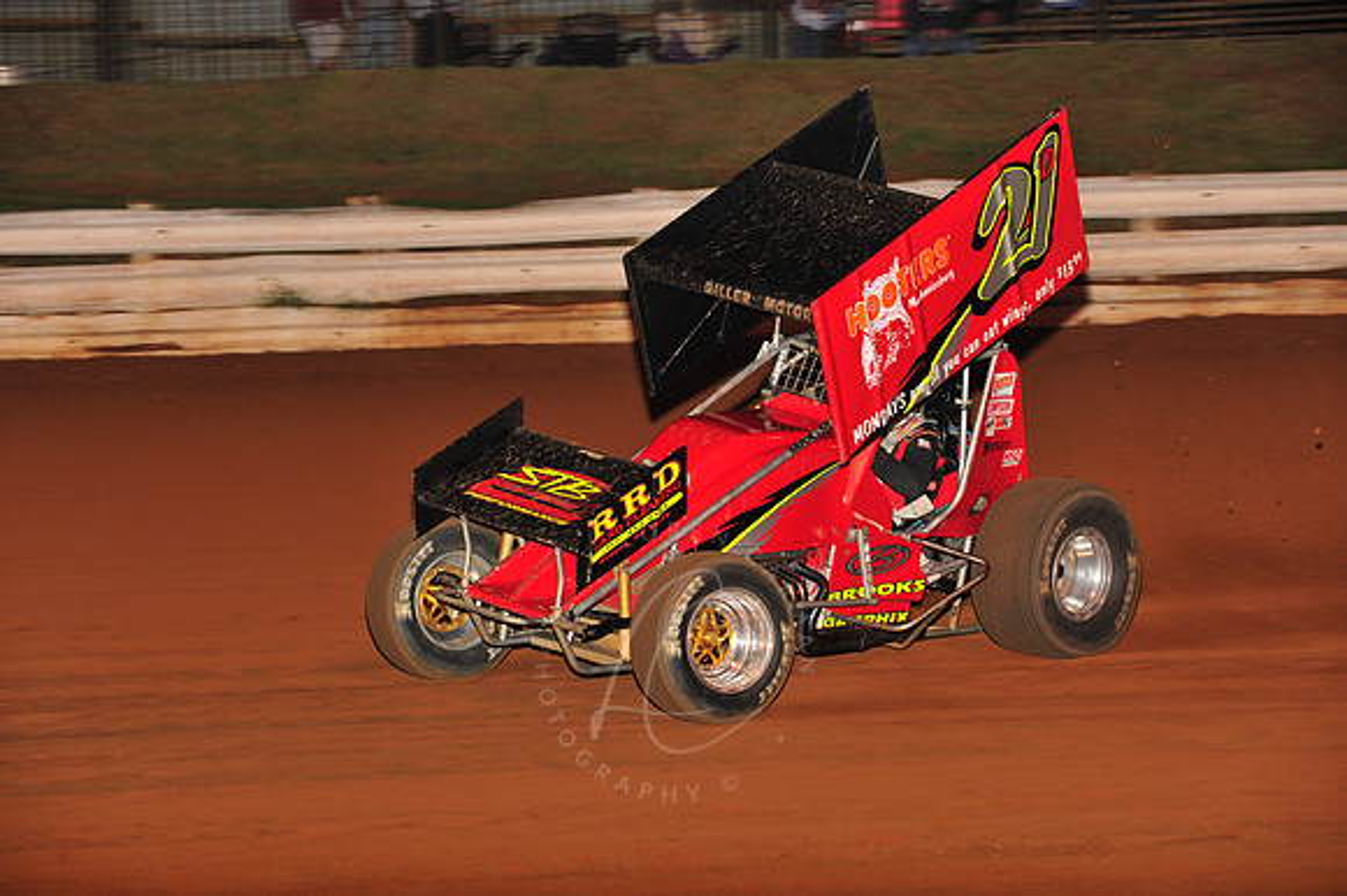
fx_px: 4487
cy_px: 448
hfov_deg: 17.1
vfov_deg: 11.4
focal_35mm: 120
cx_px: 674
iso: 1000
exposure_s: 1/320
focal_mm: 120
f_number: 6.3
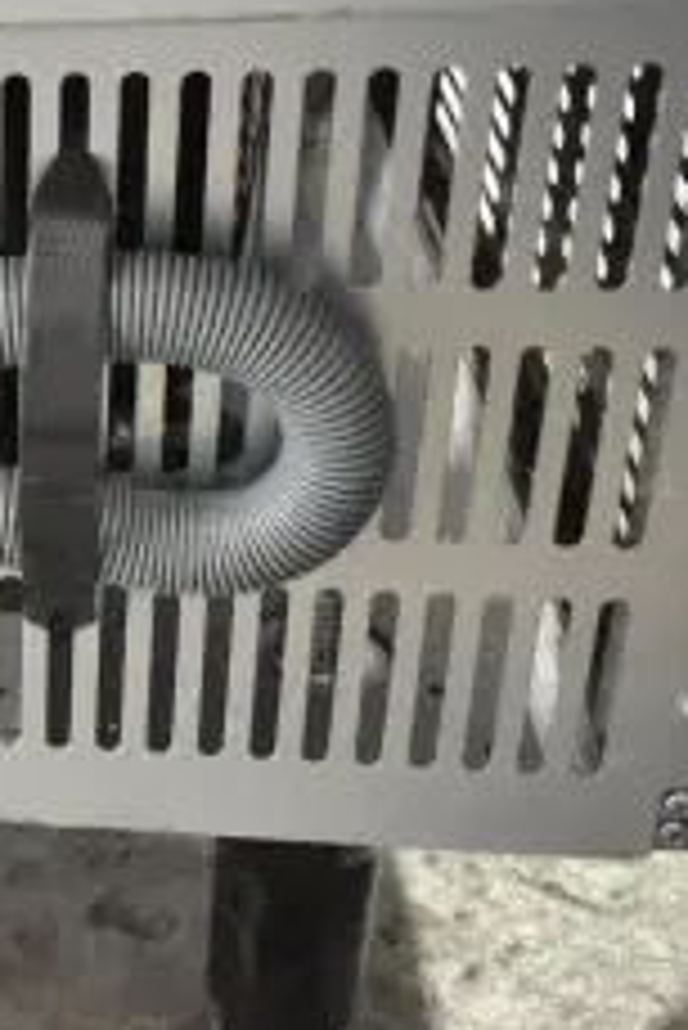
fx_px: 2061
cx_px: -513
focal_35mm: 72
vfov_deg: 28.0
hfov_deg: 16.3
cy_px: 452
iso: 1100
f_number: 3.5
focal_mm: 18
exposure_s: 1/30
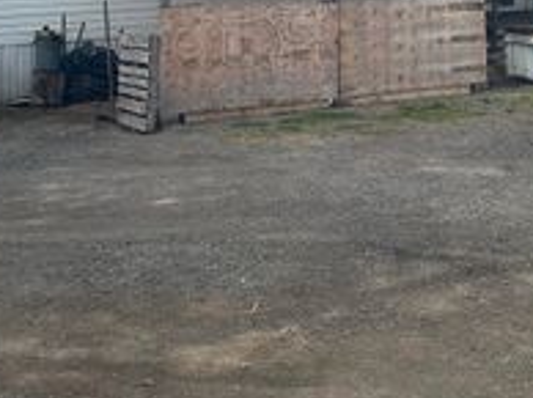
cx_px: 250
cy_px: 10
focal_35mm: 62
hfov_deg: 31.2
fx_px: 953
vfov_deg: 22.8
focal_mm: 6.86
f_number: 1.78
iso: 80
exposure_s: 1/3155
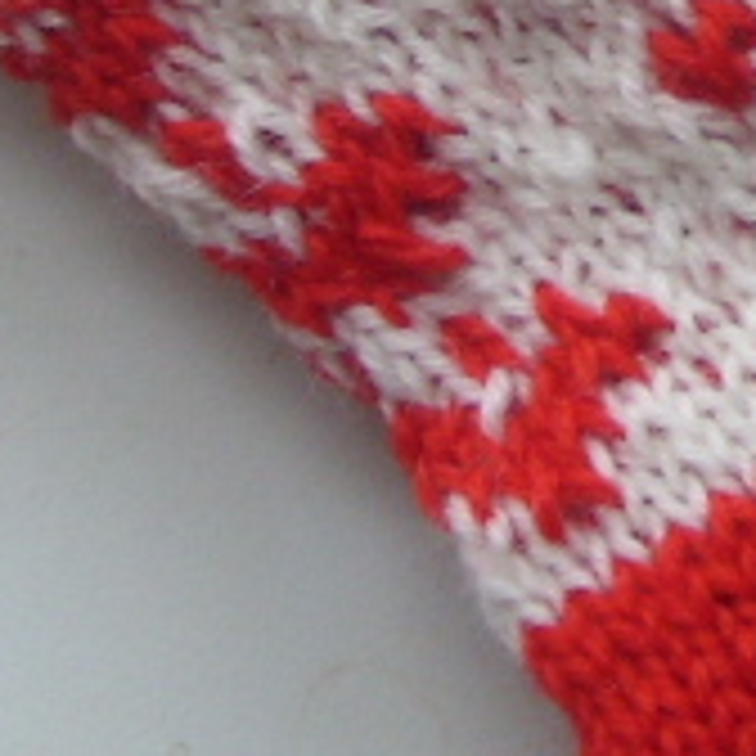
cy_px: -526
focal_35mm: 189
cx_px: 1084
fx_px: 4670
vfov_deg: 8.9
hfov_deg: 9.1
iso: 50
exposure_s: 1/31
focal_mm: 5.8
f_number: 2.8
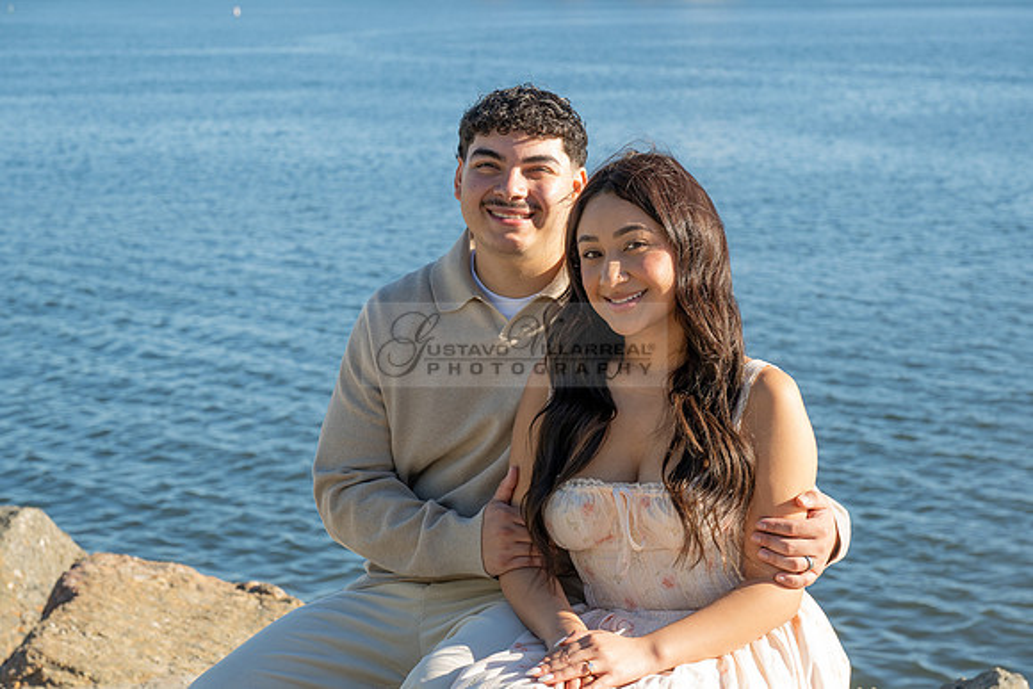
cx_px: 516
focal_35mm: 93
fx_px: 2657
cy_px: 344
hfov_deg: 22.0
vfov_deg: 14.8
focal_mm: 91
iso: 200
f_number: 9
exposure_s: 1/200
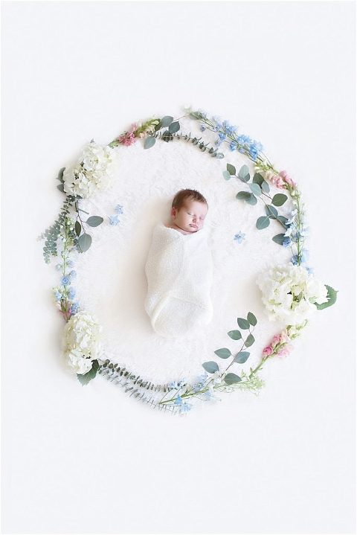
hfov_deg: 37.9
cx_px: 178
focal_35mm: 35
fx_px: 520
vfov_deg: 54.4
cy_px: 268
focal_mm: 35
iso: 200
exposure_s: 1/200
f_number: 4
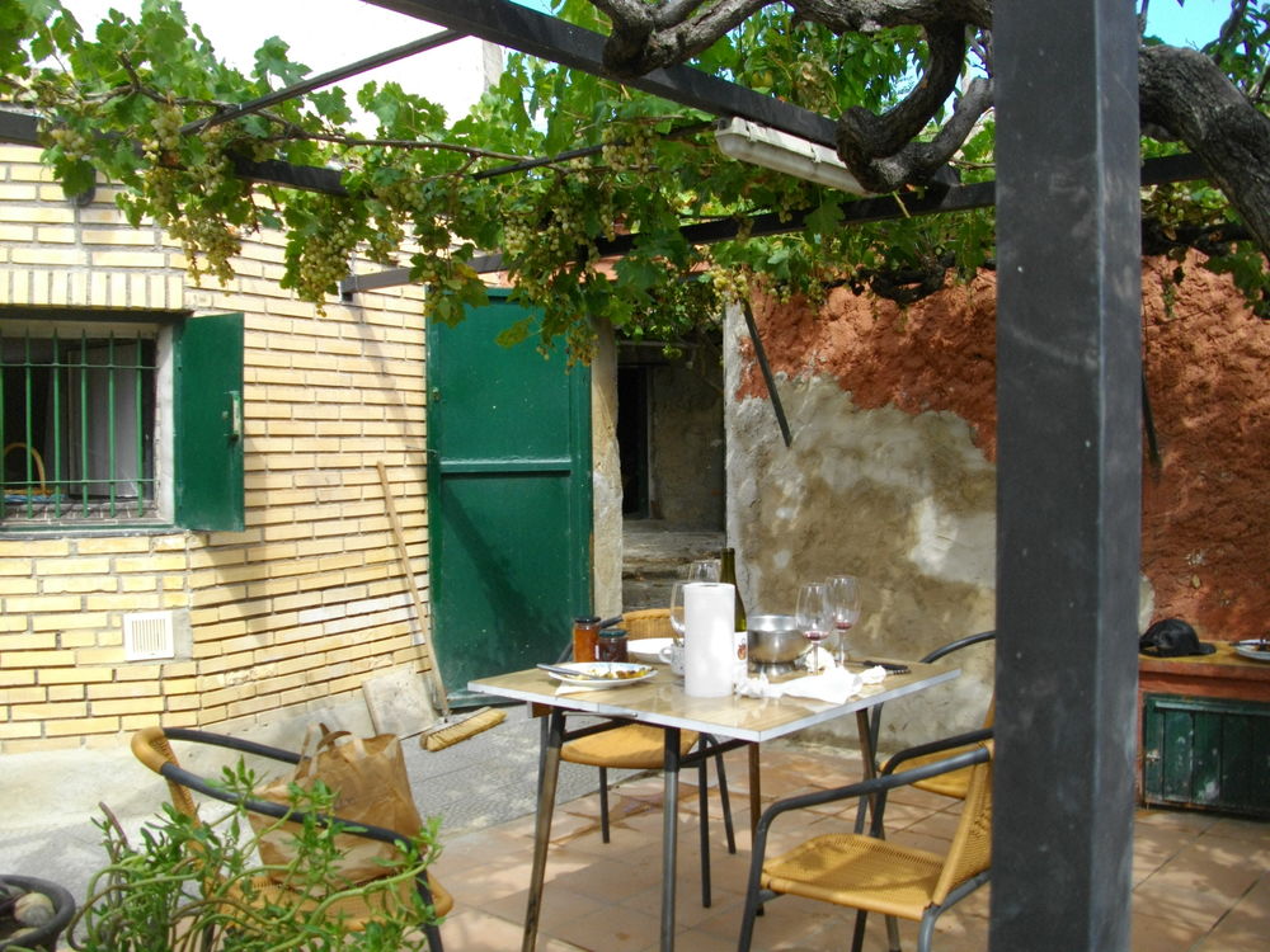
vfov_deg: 44.2
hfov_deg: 56.8
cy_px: 476
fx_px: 1174
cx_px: 635
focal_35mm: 32
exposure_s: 1/320
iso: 100
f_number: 2.9
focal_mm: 5.7
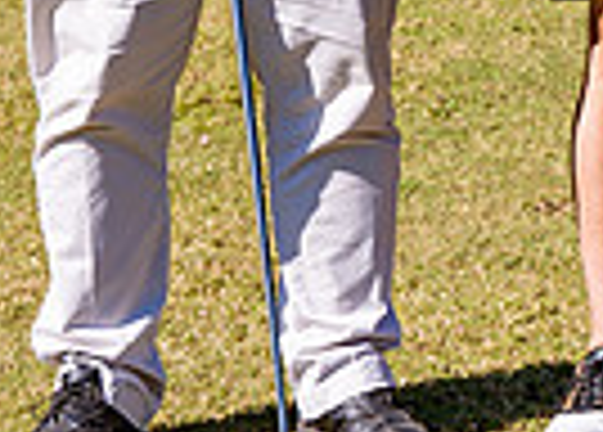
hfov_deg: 7.5
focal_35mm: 259
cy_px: -318
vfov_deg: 5.5
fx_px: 4440
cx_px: 1165
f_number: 4
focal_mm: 48
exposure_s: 1/1250
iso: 100
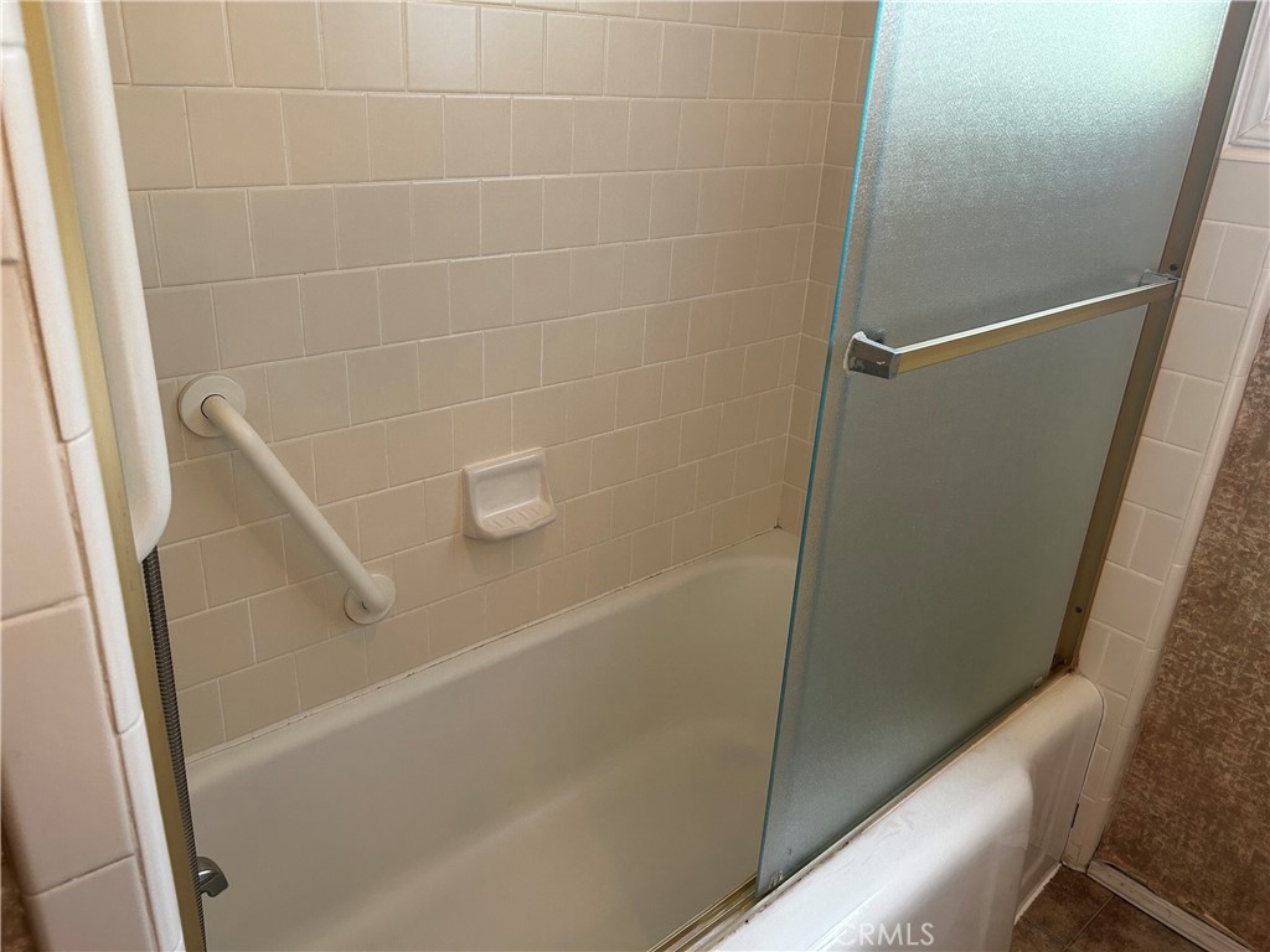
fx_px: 954
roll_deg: -3.1
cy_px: 476
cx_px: 635
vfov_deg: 53.1
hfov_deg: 67.3
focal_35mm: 26
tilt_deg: -23.2
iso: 100
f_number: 1.5
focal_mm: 5.7
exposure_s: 1/120
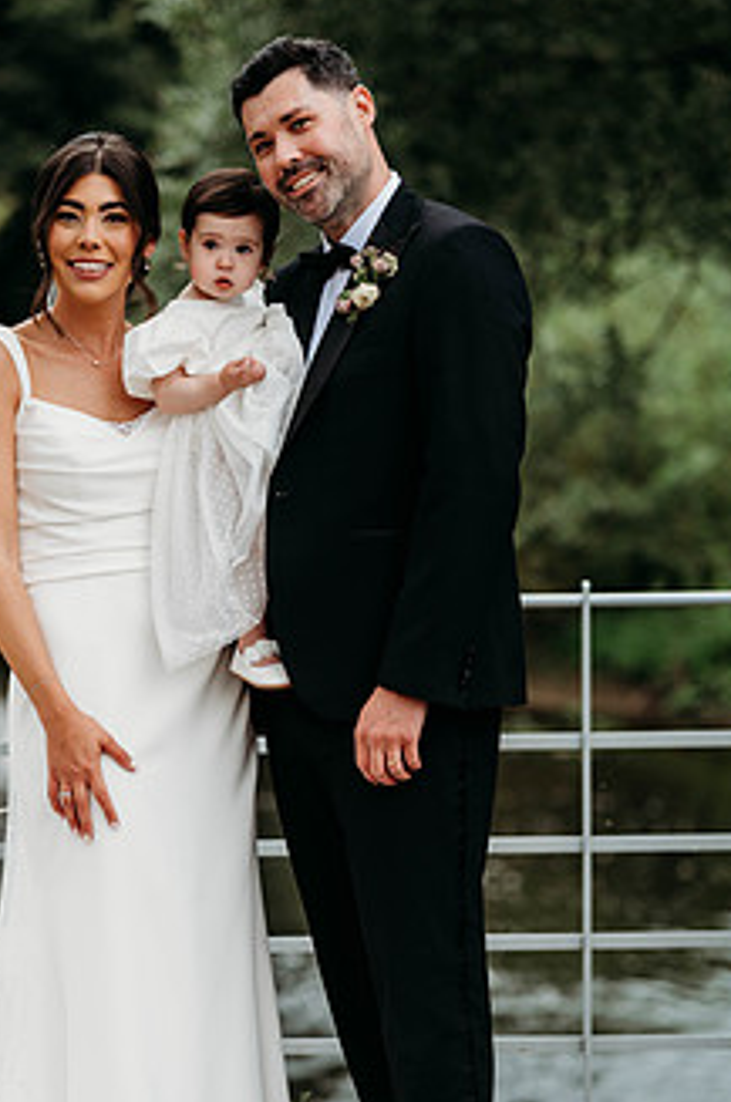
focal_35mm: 117
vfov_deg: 17.5
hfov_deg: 11.7
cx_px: 261
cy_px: 687
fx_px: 3575
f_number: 2.2
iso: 100
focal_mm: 85
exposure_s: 1/1000
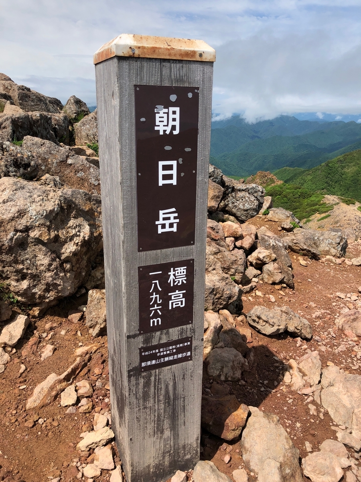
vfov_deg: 63.4
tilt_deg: -19.0
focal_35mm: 28
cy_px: 241
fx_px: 389
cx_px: 180
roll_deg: -3.1
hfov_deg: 49.7
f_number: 1.8
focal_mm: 3.99
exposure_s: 1/3003
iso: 25
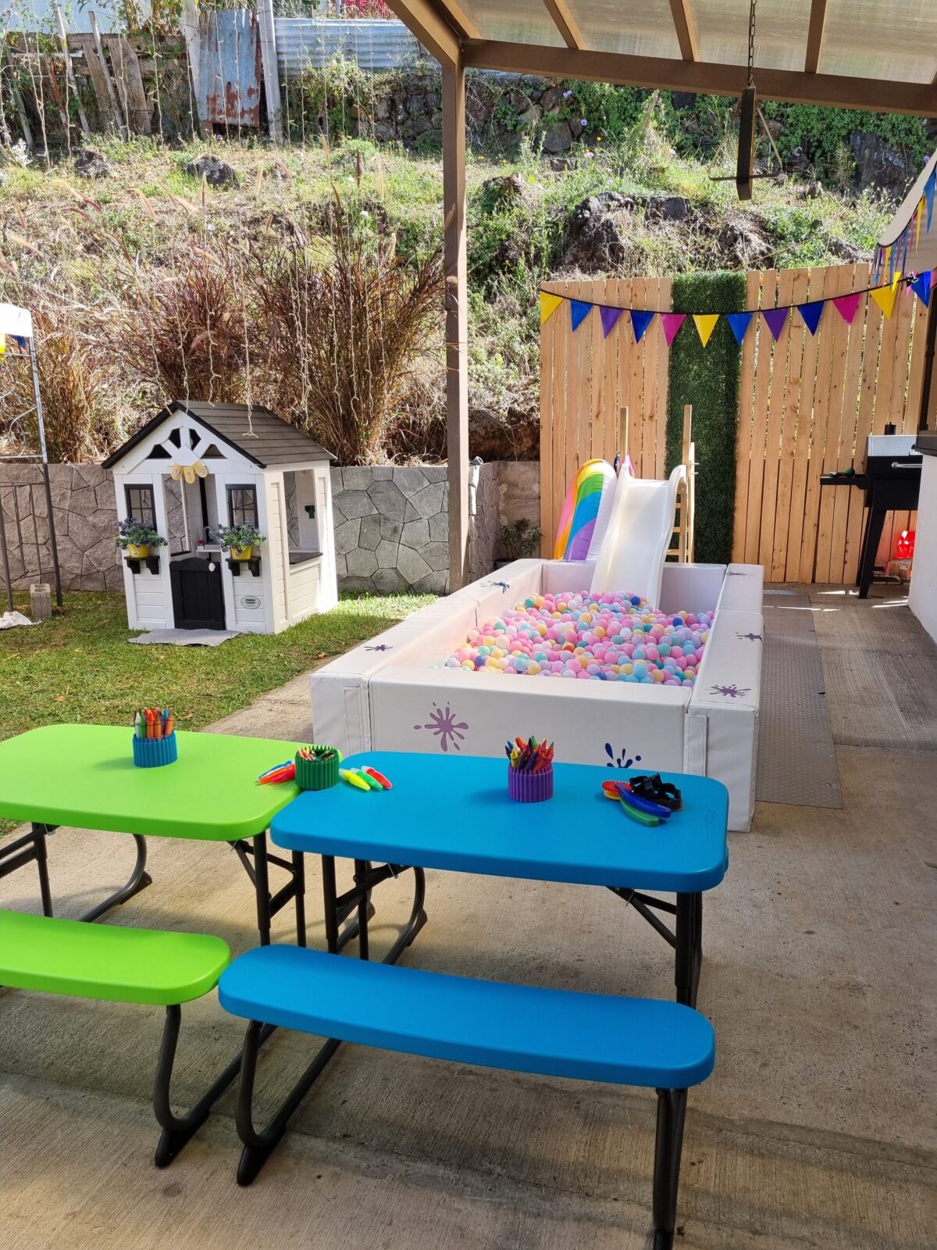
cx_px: 468
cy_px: 625
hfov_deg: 53.1
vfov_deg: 67.3
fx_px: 938
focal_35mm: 26
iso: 50
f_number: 1.8
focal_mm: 5.4
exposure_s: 1/832
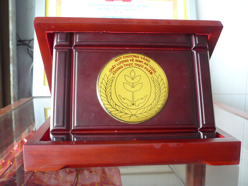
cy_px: 93
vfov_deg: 40.7
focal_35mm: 35
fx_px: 251
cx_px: 124
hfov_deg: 52.6
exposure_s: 1/30
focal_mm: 5.8
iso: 200
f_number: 2.8
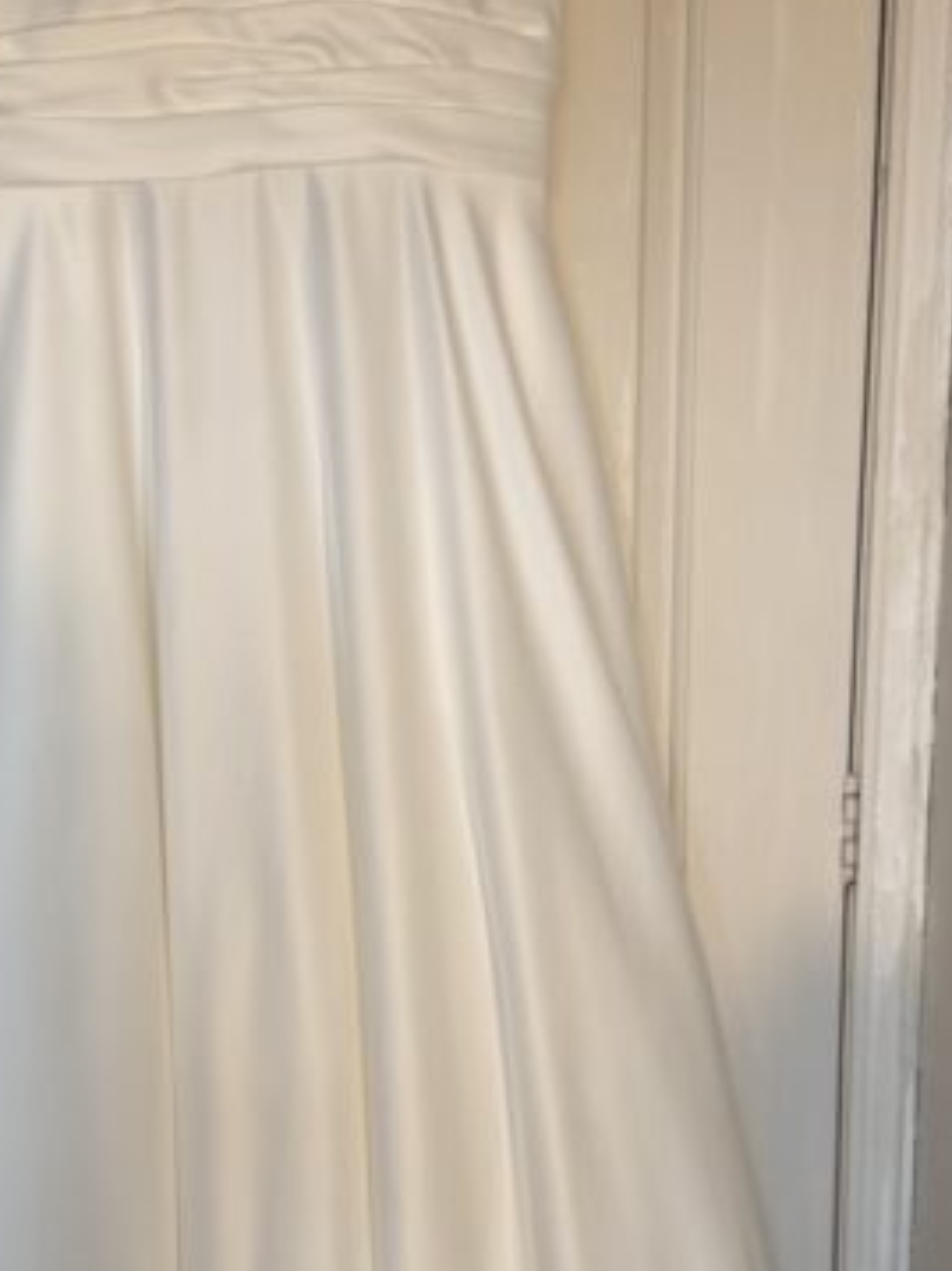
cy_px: 752
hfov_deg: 25.2
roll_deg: +1.9
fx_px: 2091
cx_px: 173
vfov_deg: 33.7
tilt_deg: -12.3
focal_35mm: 57
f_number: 1.78
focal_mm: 6.76
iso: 125
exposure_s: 1/100
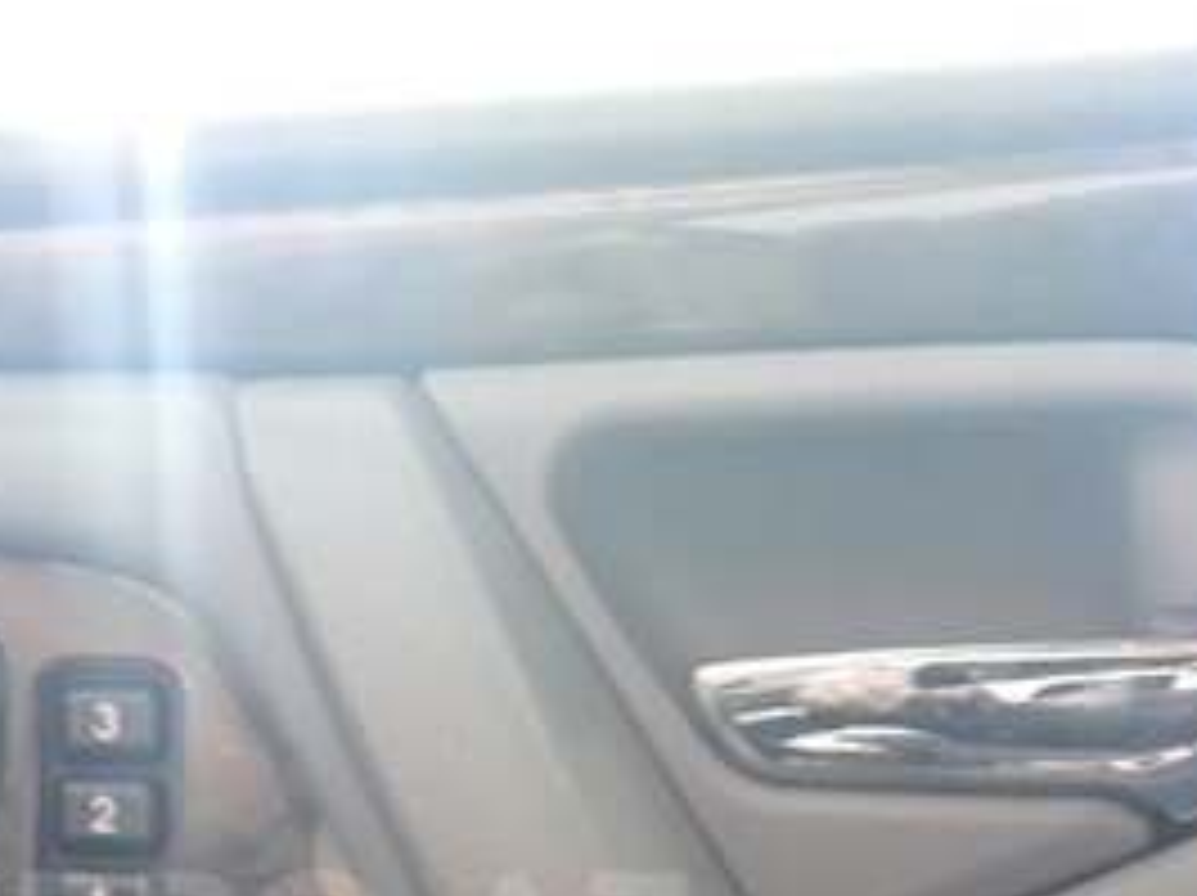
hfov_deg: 28.3
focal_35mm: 67
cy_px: 939
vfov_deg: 21.0
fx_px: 2315
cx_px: 230
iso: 250
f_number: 1.9
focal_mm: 3.6
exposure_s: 1/17
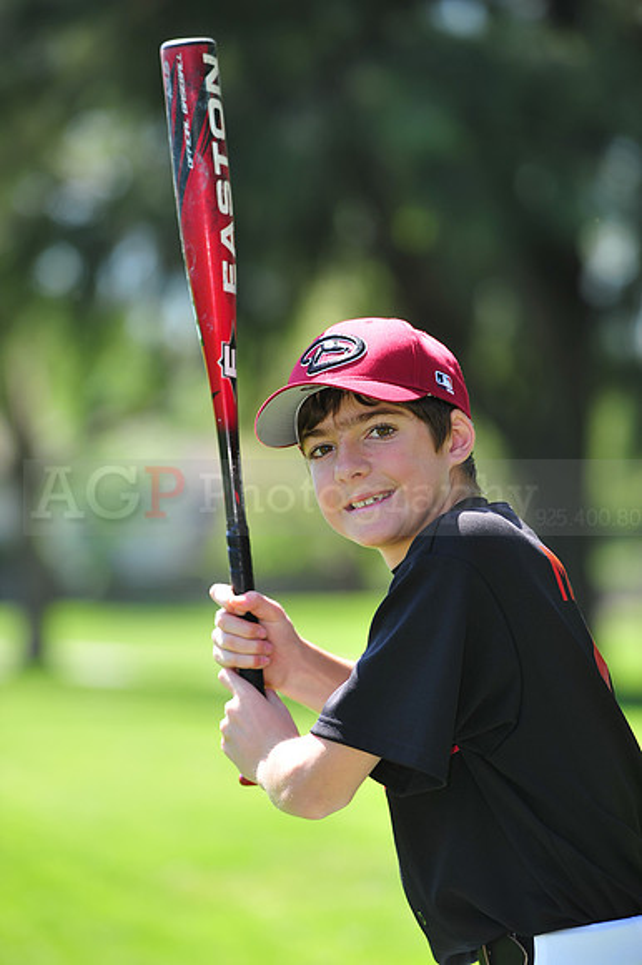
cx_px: 321
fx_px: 5356
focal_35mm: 200
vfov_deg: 10.3
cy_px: 482
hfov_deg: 6.9
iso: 200
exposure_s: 1/400
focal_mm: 200
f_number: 4.5
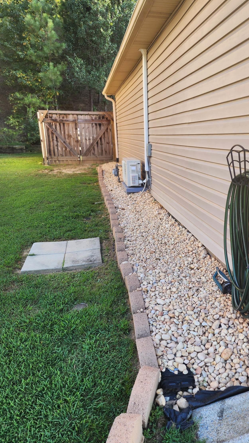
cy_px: 219
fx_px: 305
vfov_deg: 71.9
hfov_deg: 43.8
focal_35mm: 26
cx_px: 166
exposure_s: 1/120
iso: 20
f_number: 1.8
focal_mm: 6.4
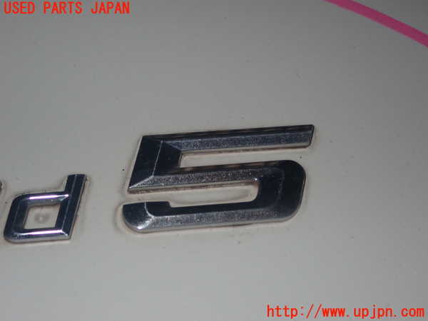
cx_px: 214
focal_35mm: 88
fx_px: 1088
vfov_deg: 16.8
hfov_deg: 22.3
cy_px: 160
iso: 250
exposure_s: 1/80
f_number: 13
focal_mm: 15.66
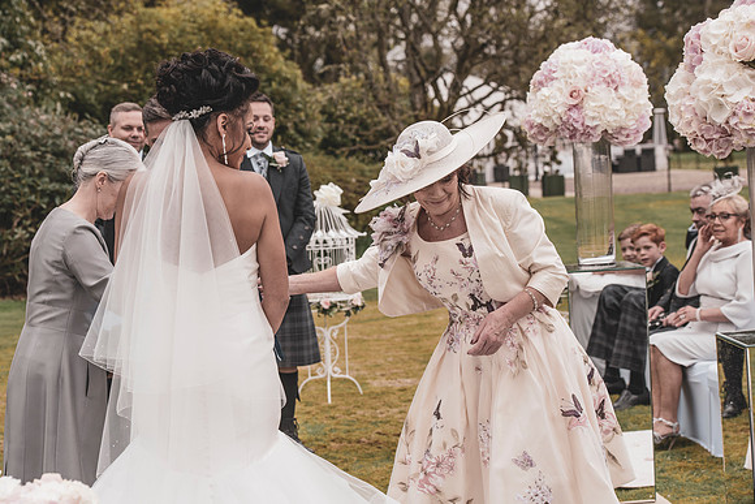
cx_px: 345
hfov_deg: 24.0
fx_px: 1778
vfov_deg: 16.1
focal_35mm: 85
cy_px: 230
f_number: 5.6
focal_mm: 78
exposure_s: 1/320
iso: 250
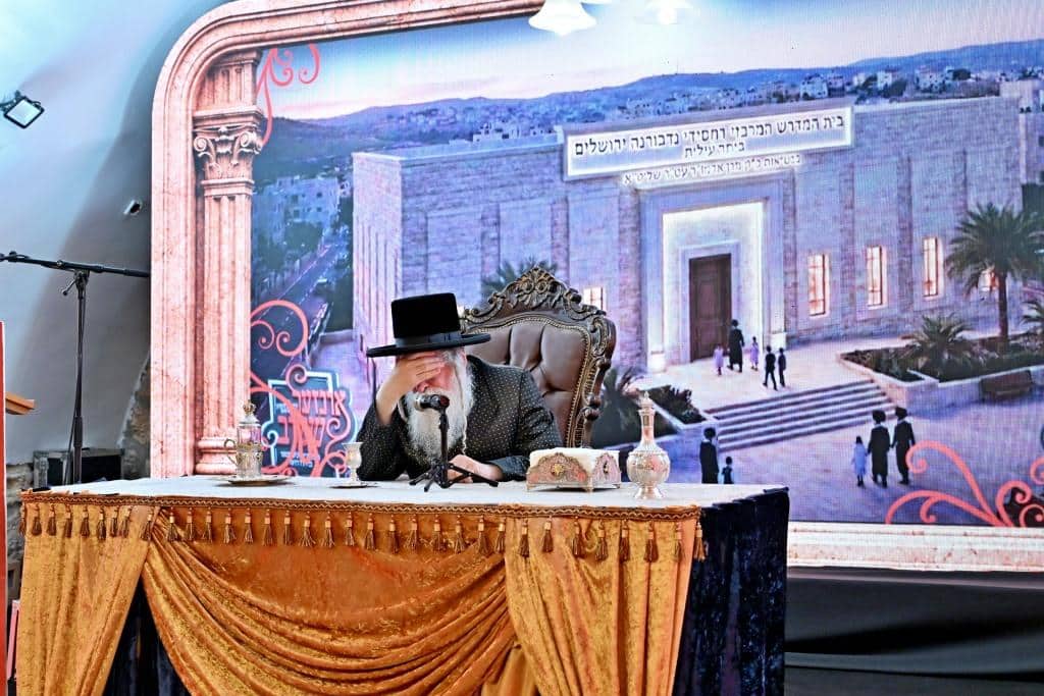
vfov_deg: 27.0
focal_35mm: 50
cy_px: 348
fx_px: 1450
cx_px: 522
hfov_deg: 39.6
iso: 400
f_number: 4
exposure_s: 1/100
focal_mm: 33.5
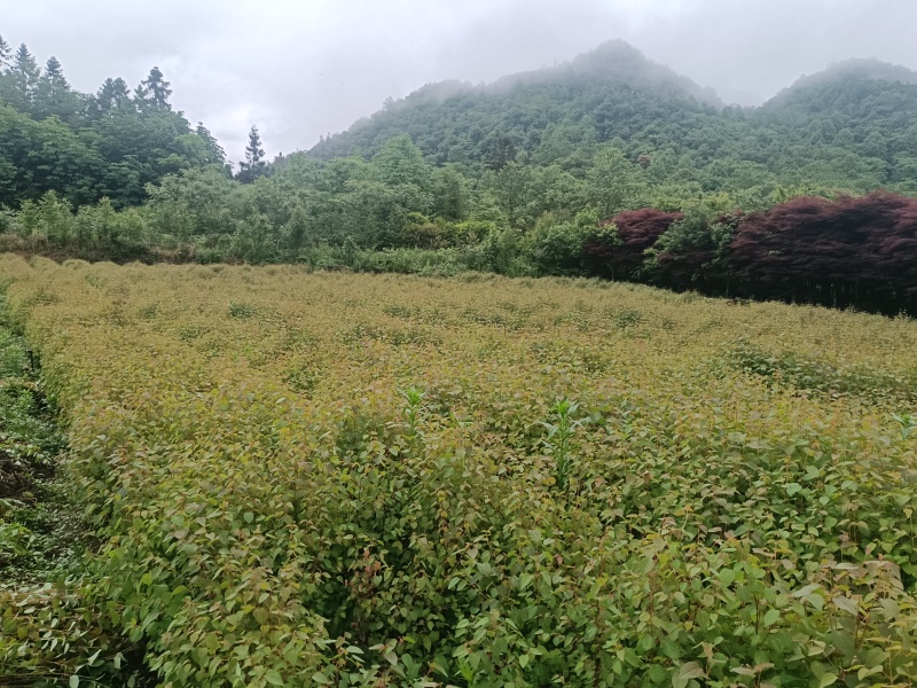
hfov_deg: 65.3
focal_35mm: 27
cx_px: 458
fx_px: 715
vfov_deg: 51.4
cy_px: 344
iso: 100
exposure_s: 1/114
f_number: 1.9
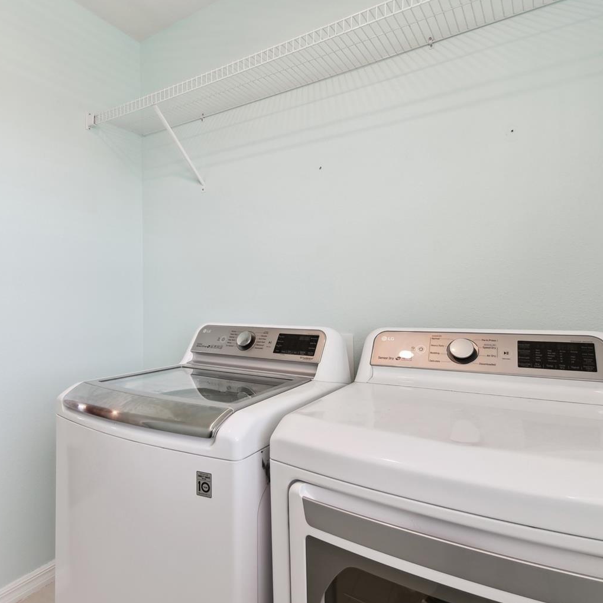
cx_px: 258
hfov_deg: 74.4
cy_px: 303
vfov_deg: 74.8
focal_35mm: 20
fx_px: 394
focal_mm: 10
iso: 100
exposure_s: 1/40
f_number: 7.1
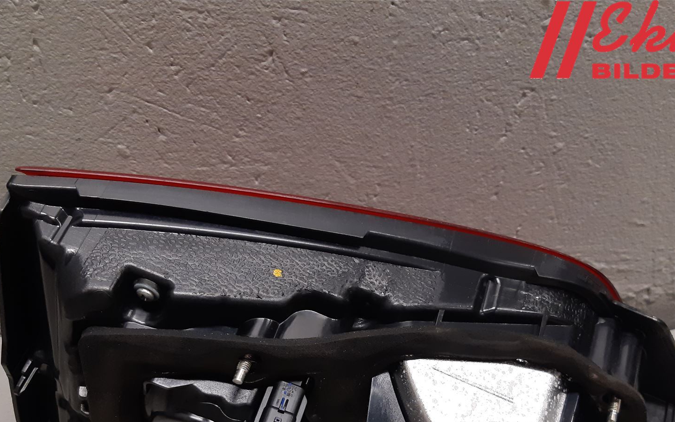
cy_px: 358
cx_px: 338
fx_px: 718
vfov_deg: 31.6
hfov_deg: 50.4
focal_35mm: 39
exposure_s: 1/50
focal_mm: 3.93
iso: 125
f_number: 1.7
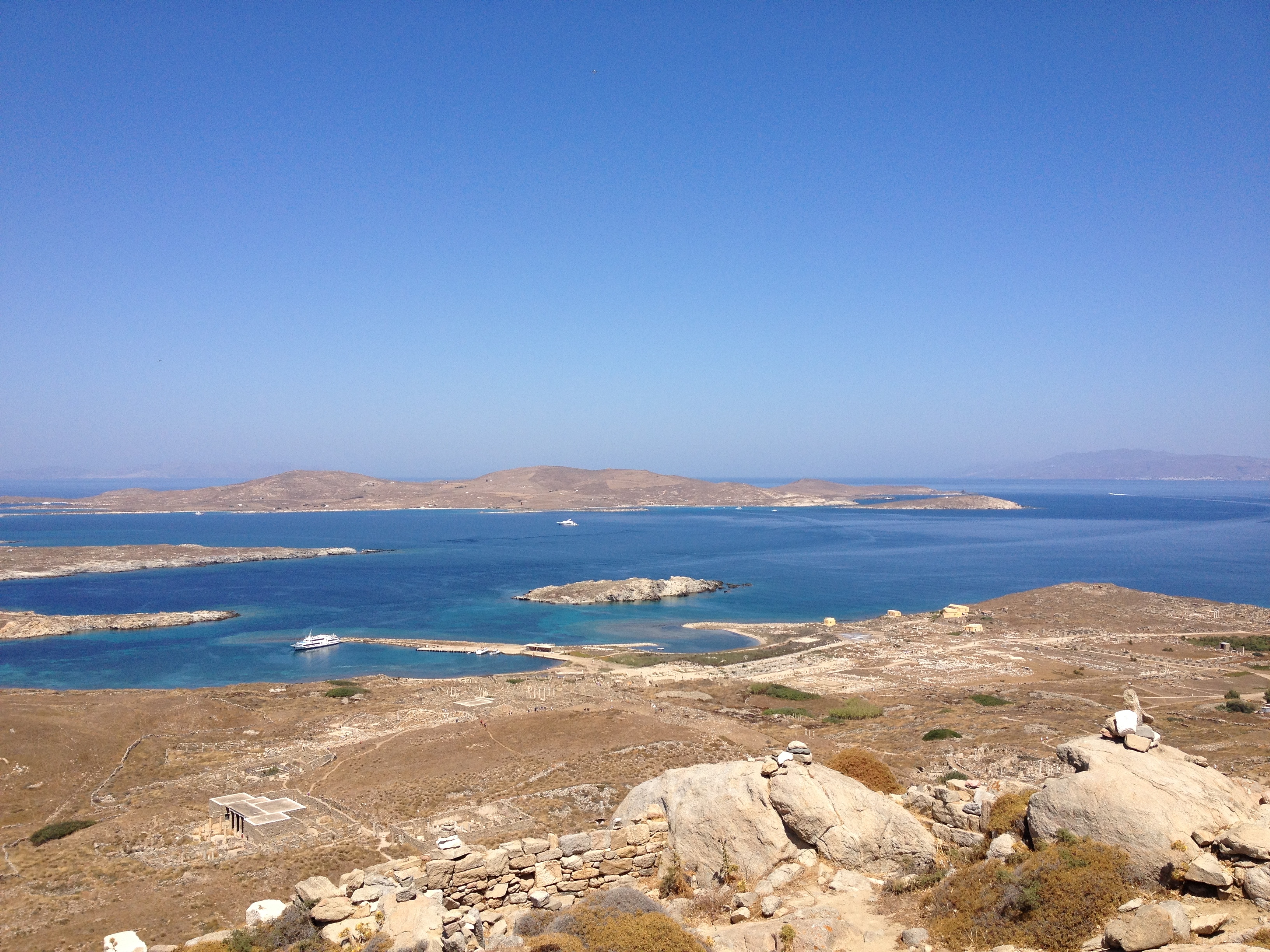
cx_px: 635
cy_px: 476
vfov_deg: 40.7
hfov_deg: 52.6
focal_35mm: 35
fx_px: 1284
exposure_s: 1/2304
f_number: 2.4
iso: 50
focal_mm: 4.28
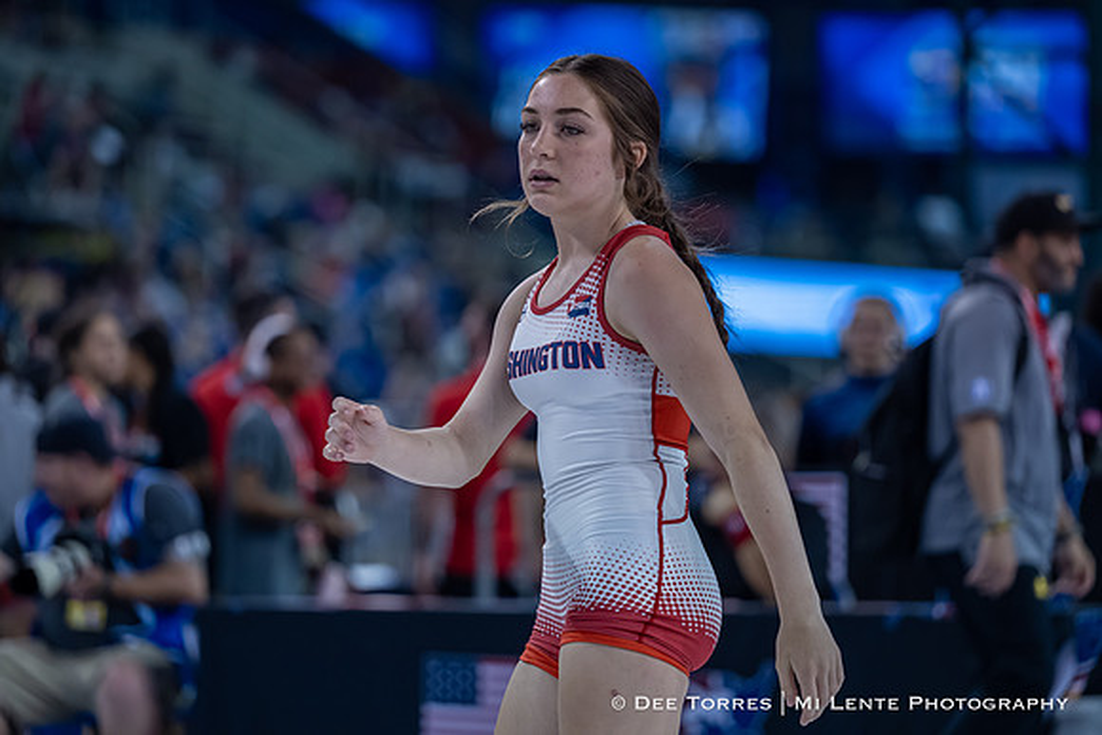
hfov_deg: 12.0
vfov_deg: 8.0
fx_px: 5261
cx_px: 528
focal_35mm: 172
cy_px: 314
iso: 1600
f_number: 2.8
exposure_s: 1/800
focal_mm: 150
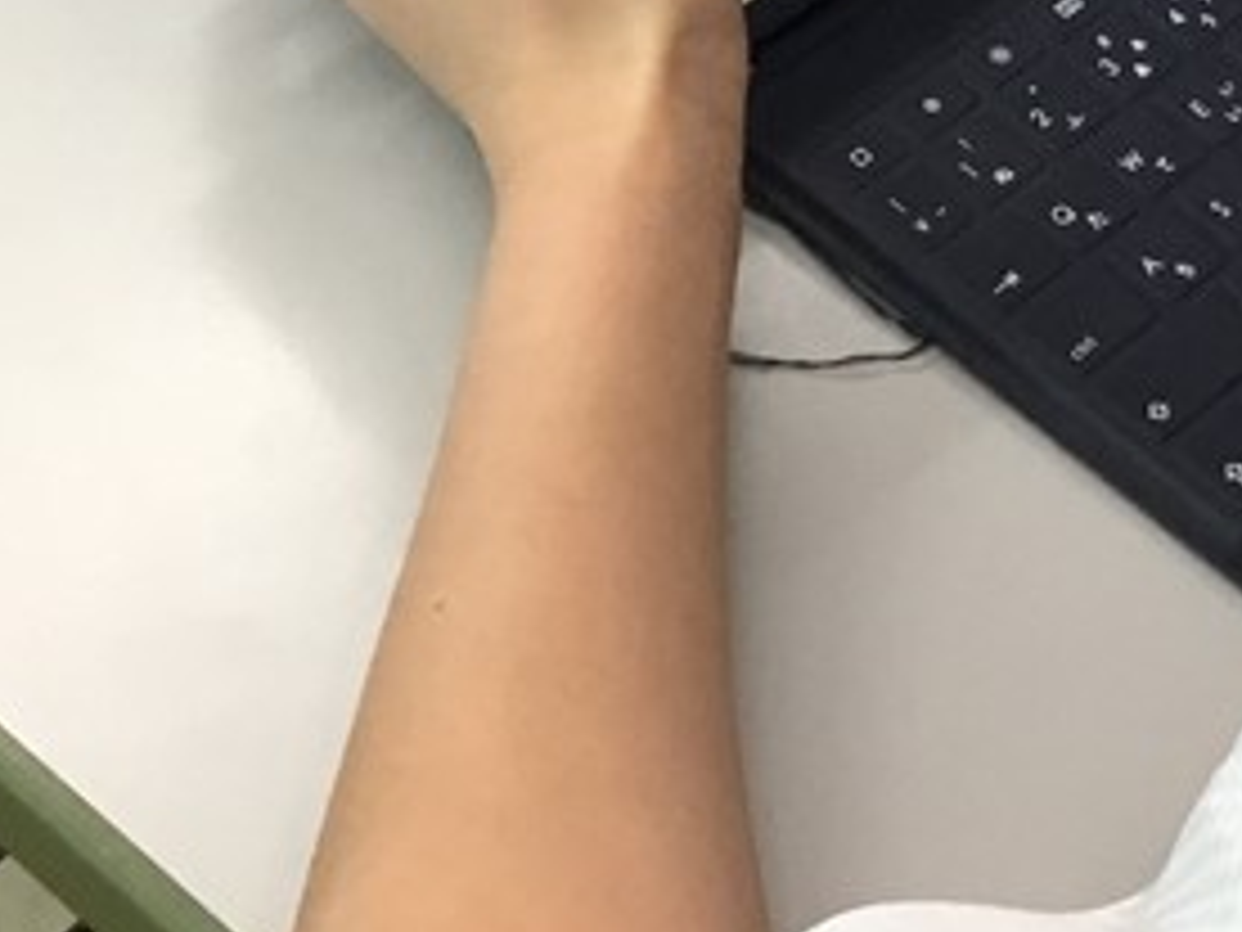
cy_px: -347
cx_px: 994
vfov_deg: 12.4
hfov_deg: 17.0
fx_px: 4126
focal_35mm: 115
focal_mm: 3.3
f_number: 2.4
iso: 40
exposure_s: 1/30
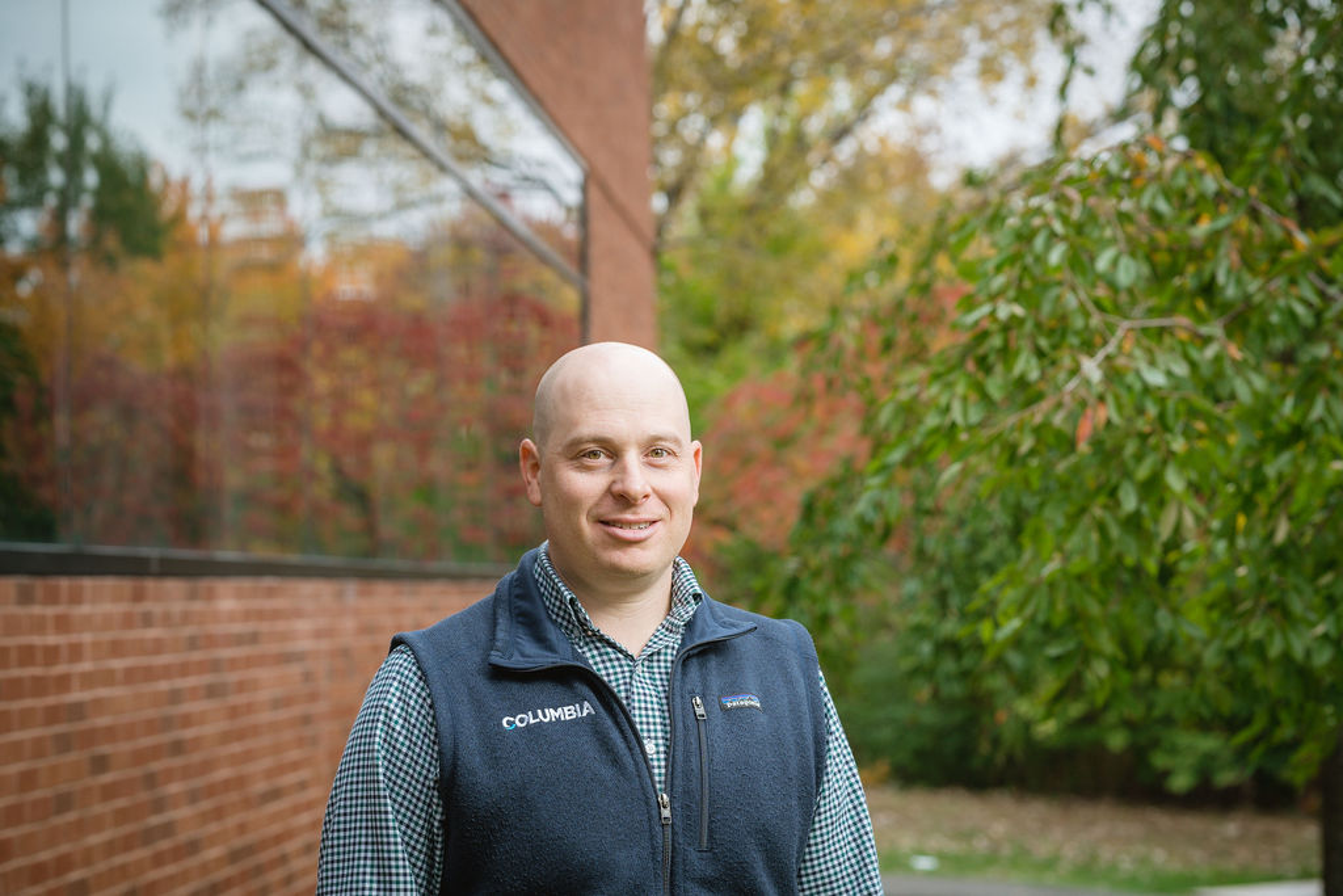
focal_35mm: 85
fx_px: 3171
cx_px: 672
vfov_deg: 16.1
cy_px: 448
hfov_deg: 23.9
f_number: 4.5
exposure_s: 1/160
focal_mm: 85
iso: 400
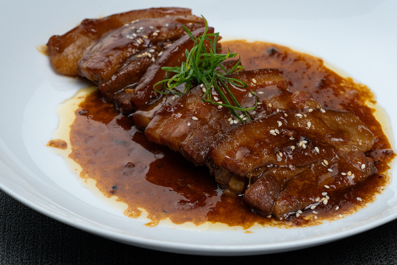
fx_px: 1158
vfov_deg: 13.0
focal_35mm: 105
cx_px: 198
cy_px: 132
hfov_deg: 19.5
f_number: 16
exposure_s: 1/160
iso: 1250
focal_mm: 105
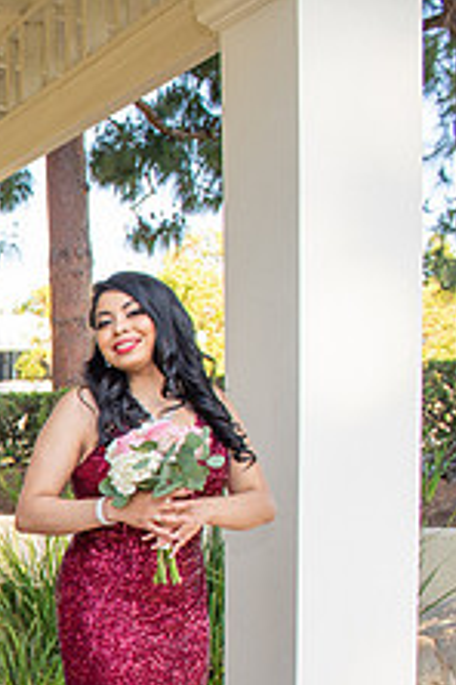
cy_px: 594
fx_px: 1292
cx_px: -410
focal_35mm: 68
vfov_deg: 28.7
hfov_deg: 16.2
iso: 200
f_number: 5.6
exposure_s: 1/160
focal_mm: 26
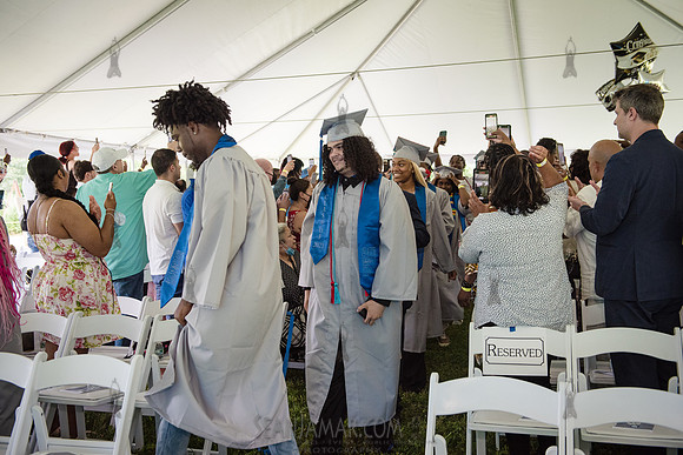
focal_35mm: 38
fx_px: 721
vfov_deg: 35.1
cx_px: 342
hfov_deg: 50.7
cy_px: 228
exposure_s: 1/400
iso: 2500
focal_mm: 38
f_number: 4
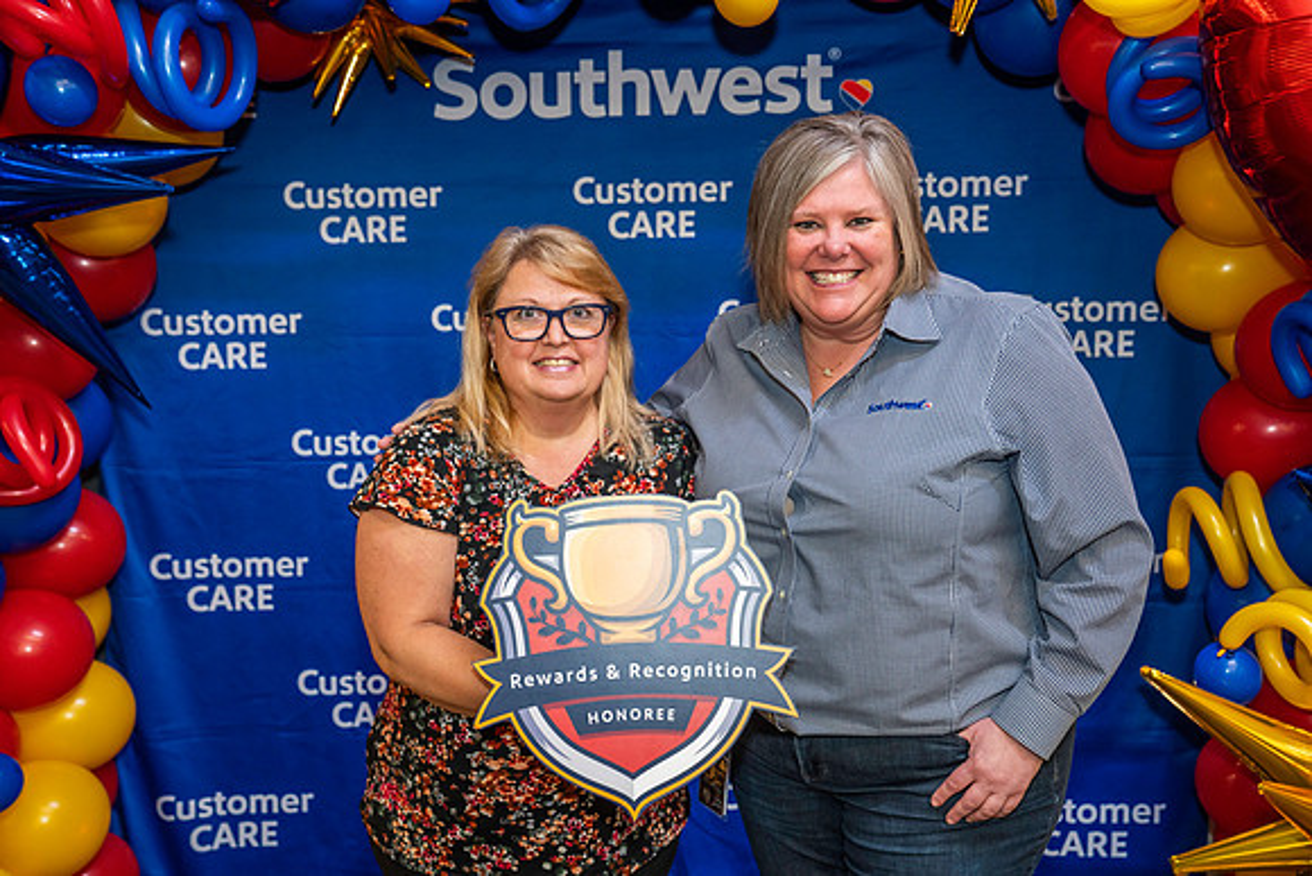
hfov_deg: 46.4
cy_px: 438
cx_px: 656
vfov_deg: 31.9
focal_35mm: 42
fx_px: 1531
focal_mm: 42
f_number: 4
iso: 1250
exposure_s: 1/160
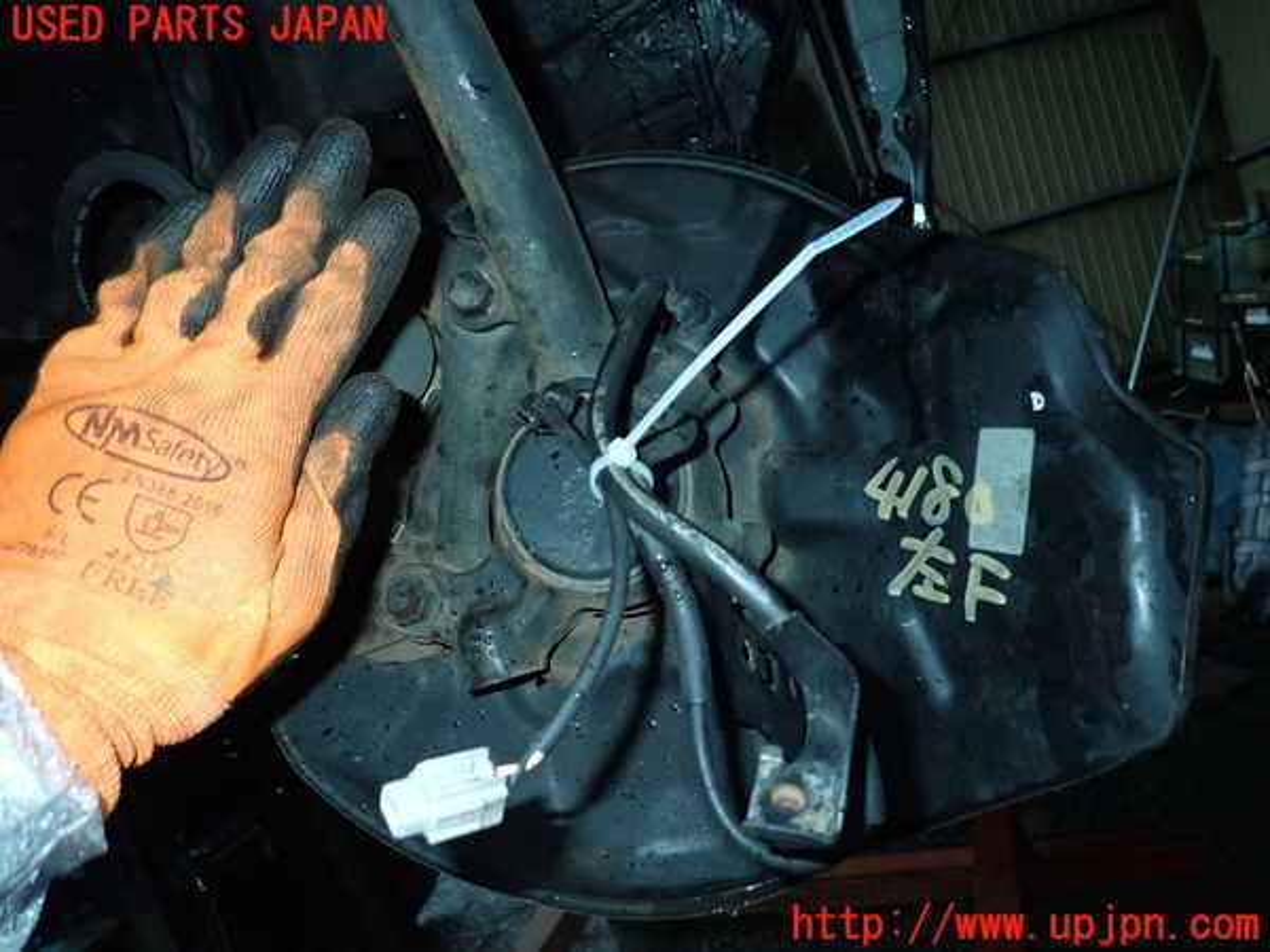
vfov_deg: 54.9
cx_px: 635
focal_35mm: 25
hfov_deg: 69.4
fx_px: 917
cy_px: 476
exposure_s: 1/30
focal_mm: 4.5
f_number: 5.6
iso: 250
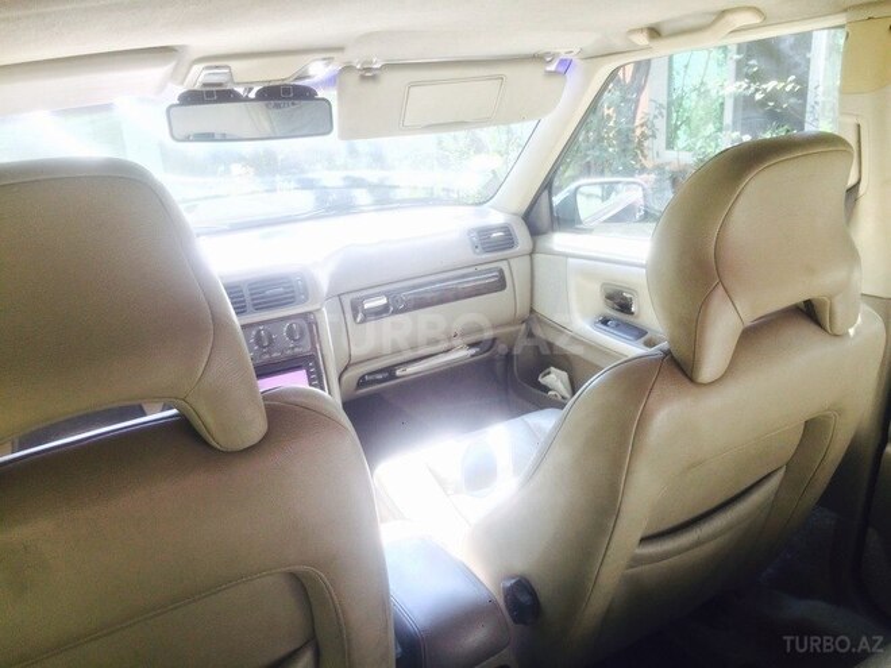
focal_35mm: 29
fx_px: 746
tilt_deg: -22.4
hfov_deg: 61.7
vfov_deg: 48.2
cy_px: 334
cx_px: 446
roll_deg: +3.7
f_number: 2.2
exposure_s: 1/100
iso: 64
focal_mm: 4.15
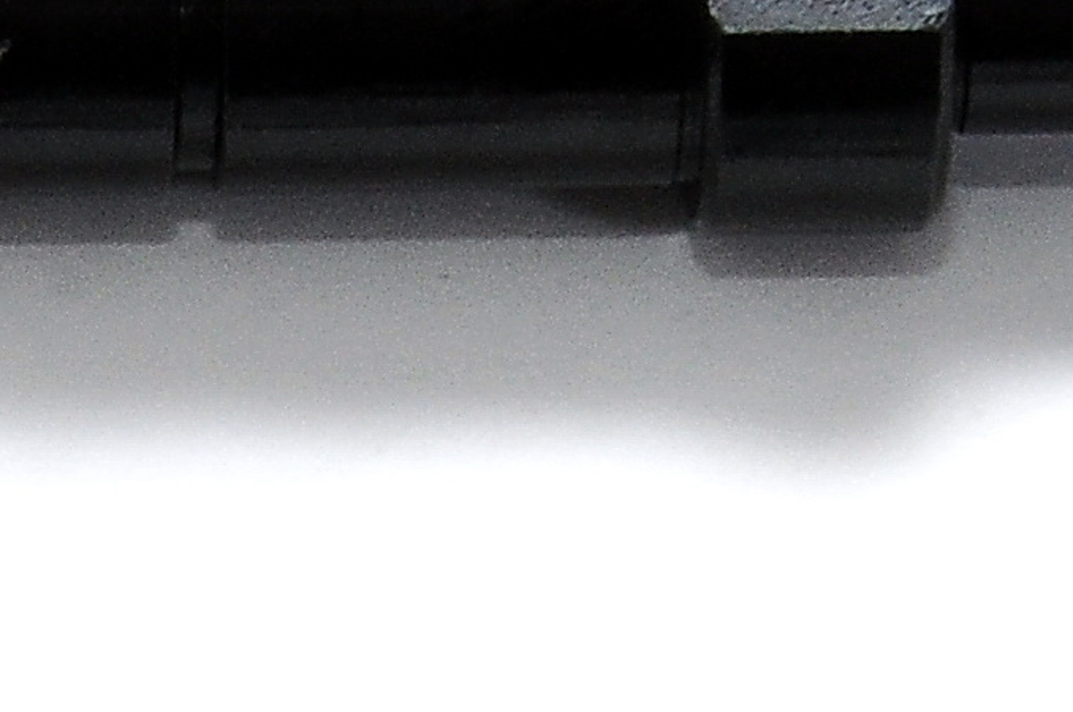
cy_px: 1508
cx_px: -647
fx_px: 32769
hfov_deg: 1.9
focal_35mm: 1101
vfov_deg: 1.2
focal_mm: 116
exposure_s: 1/60
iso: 400
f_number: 22
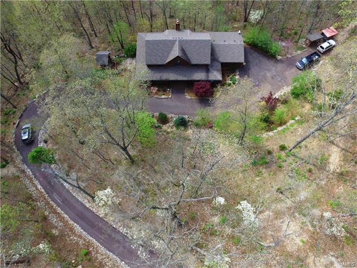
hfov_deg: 81.7
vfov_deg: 66.0
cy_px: 134
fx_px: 206
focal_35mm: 20
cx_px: 178
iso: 100
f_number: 2.8
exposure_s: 1/532
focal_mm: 3.61
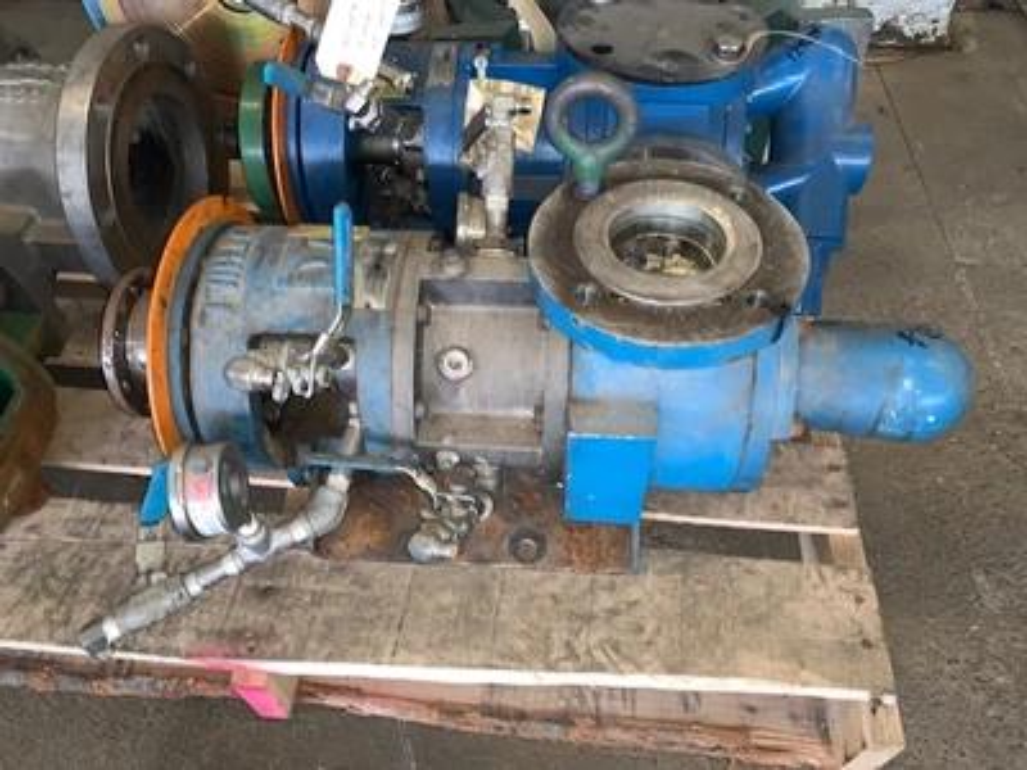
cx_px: 514
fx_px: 771
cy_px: 385
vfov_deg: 53.1
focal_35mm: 26
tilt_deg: -50.1
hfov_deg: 67.3
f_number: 1.8
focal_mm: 4.25
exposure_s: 1/9
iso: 100
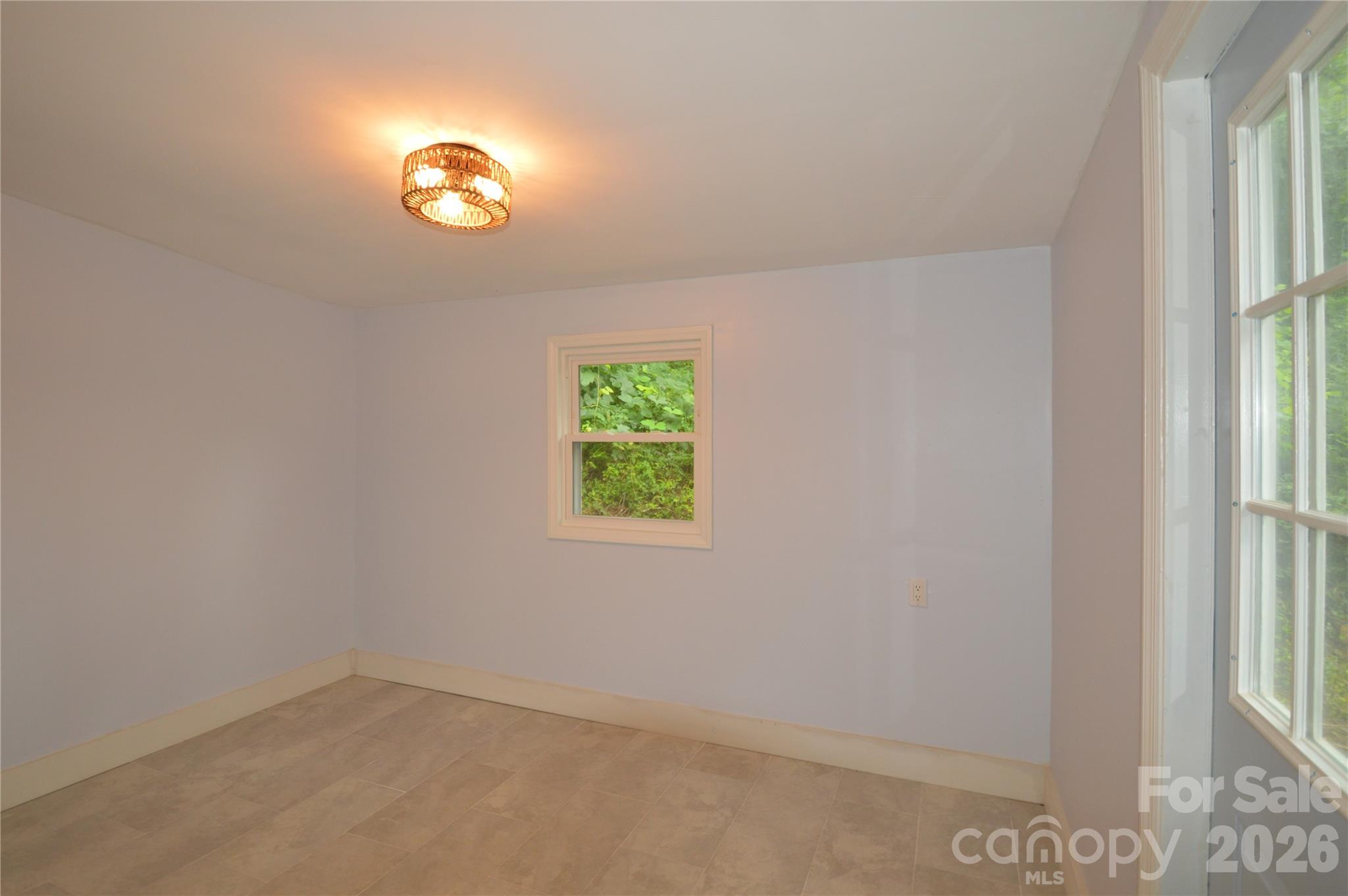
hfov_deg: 92.5
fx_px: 645
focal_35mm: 17
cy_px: 448
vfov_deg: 69.5
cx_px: 674
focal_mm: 11.5
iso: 400
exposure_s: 1/60
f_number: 3.5
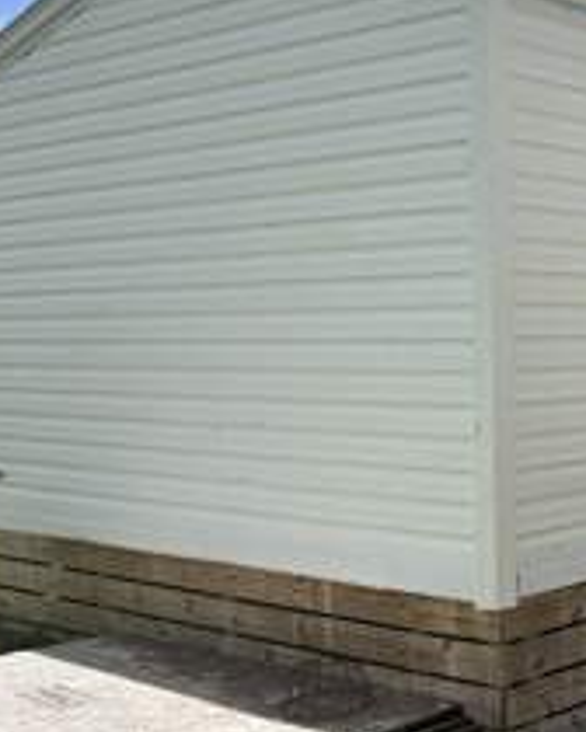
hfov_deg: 22.9
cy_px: 319
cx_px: 795
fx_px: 1257
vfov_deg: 32.4
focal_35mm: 58
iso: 50
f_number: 1.5
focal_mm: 5.7
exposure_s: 1/4630
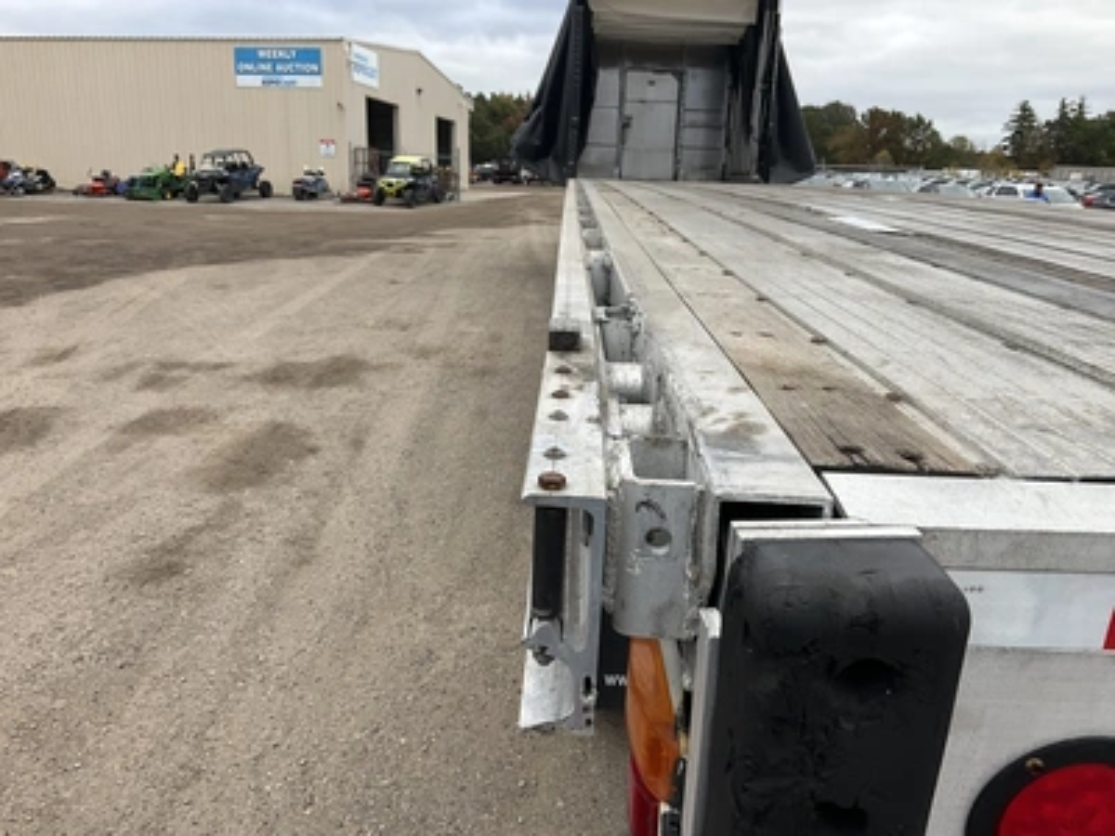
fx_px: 934
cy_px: 418
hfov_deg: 61.7
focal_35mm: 29
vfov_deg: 48.2
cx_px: 558
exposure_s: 1/551
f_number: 1.8
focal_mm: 3
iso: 25
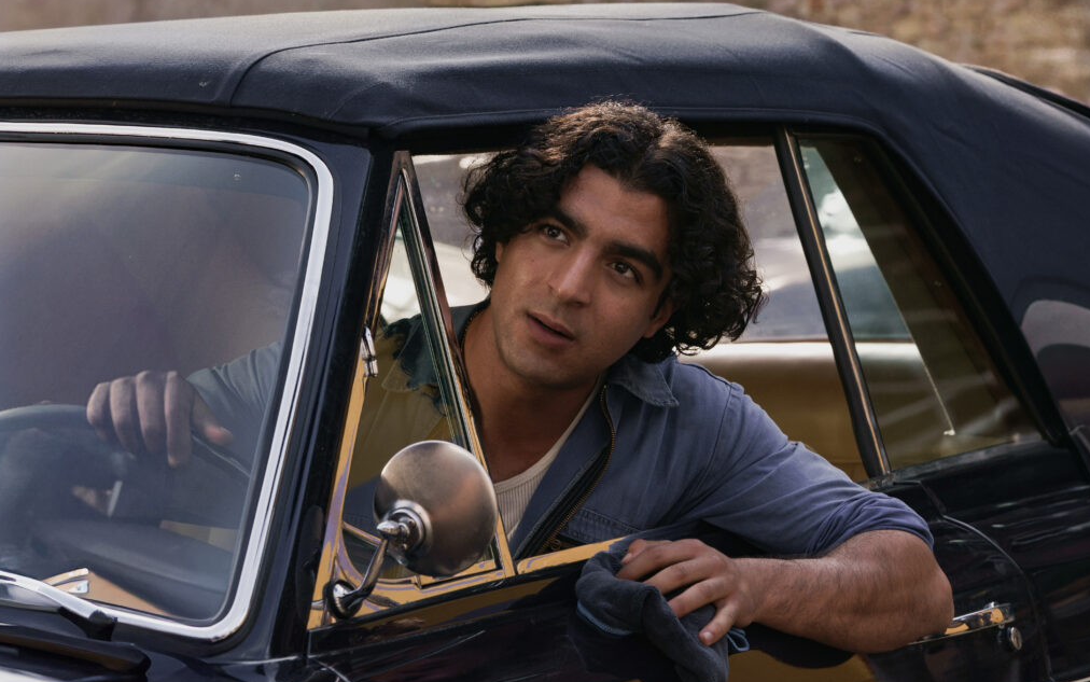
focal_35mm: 100
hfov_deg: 20.8
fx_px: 2971
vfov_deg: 13.1
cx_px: 543
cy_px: 355
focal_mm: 97
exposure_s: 1/320
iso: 400
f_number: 8
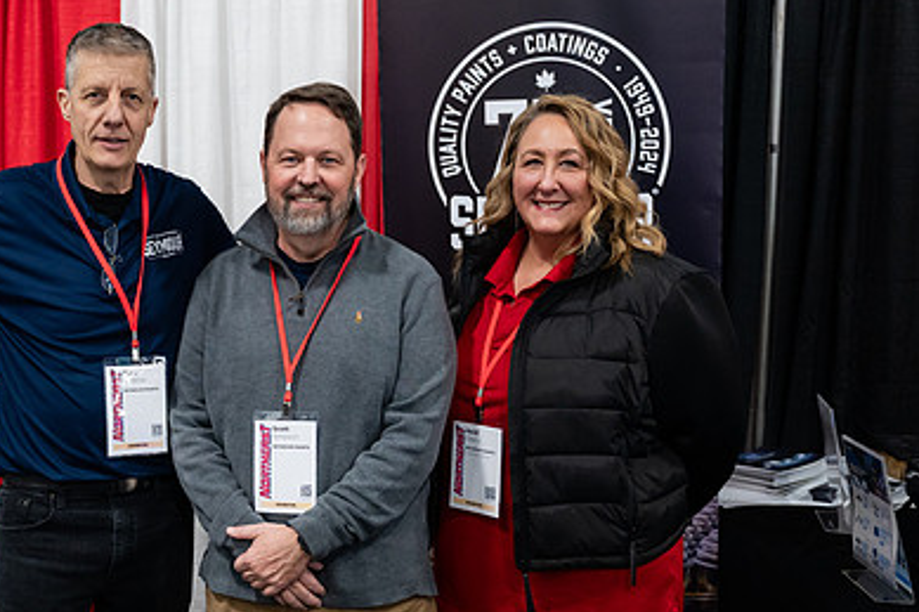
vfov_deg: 26.0
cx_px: 292
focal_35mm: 52
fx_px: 1327
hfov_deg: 37.7
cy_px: 312
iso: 2500
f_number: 3.2
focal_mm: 33
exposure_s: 1/200
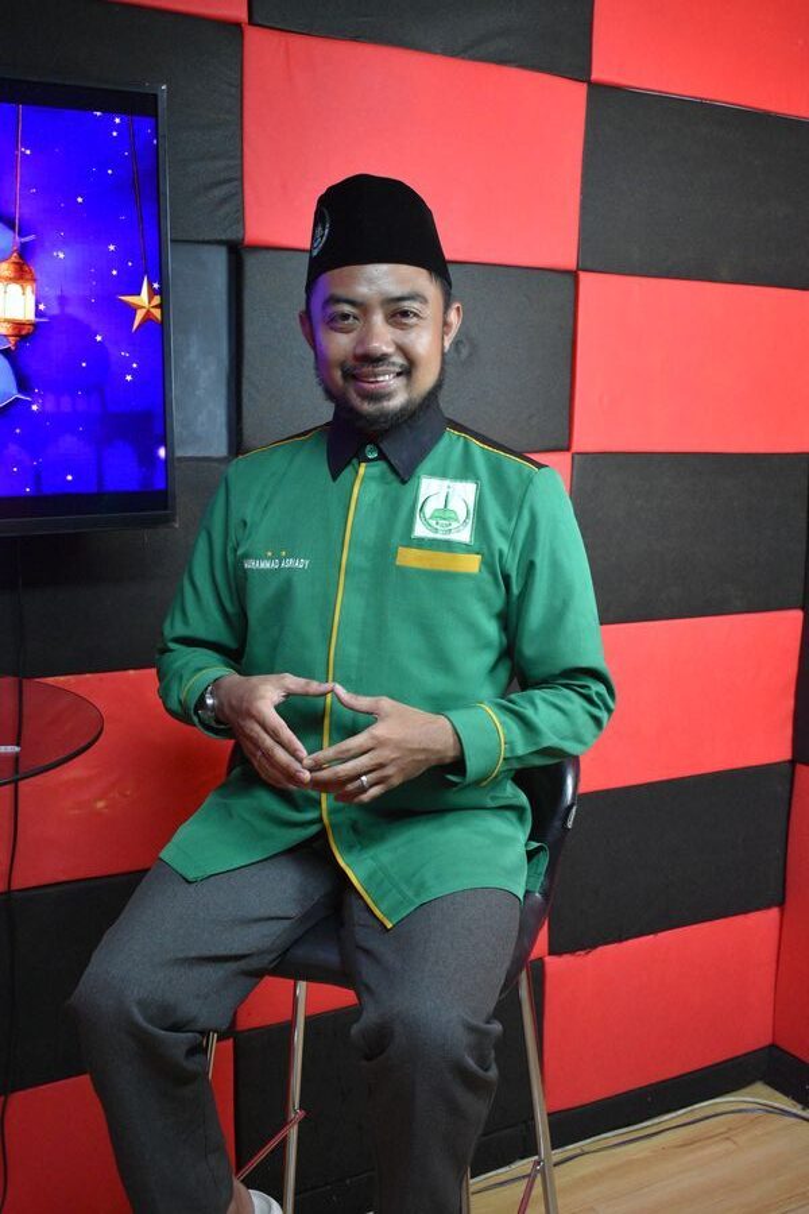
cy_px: 607
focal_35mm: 39
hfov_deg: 34.2
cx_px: 404
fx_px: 1315
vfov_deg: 49.6
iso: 3200
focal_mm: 26
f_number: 4
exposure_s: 1/80
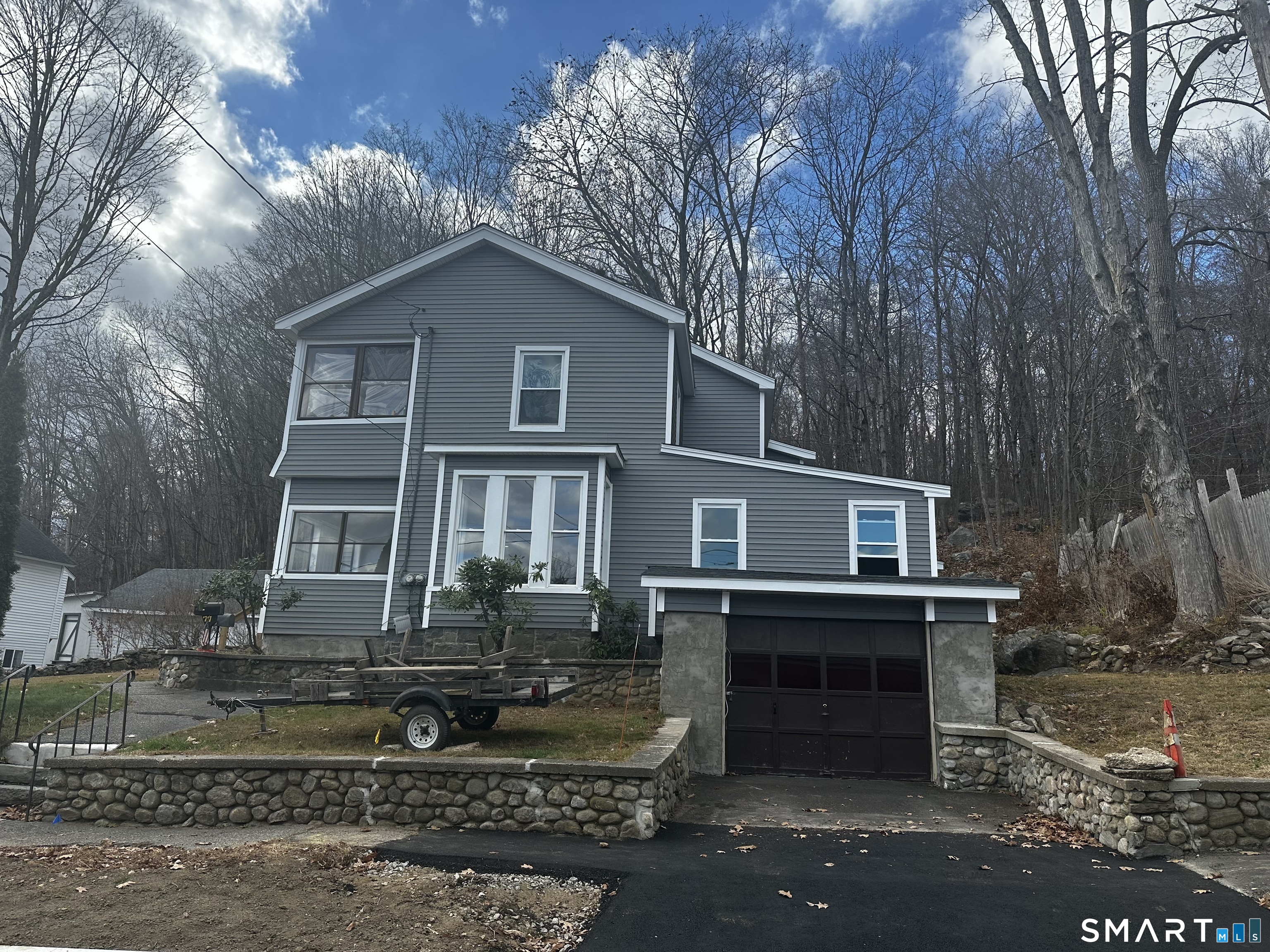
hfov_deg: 71.6
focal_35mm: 24
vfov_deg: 56.8
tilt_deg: +15.6
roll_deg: -2.4
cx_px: 635
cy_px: 476
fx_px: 881
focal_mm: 6.86
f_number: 1.78
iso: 80
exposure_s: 1/1812
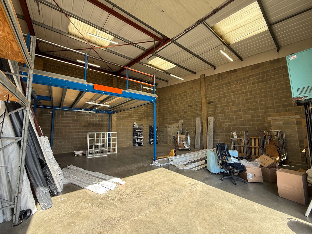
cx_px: 156
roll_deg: +0.4
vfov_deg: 85.7
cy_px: 117
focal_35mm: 14
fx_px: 126
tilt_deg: +6.6
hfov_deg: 102.1
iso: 64
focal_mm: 2.22
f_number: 2.2
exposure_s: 1/113
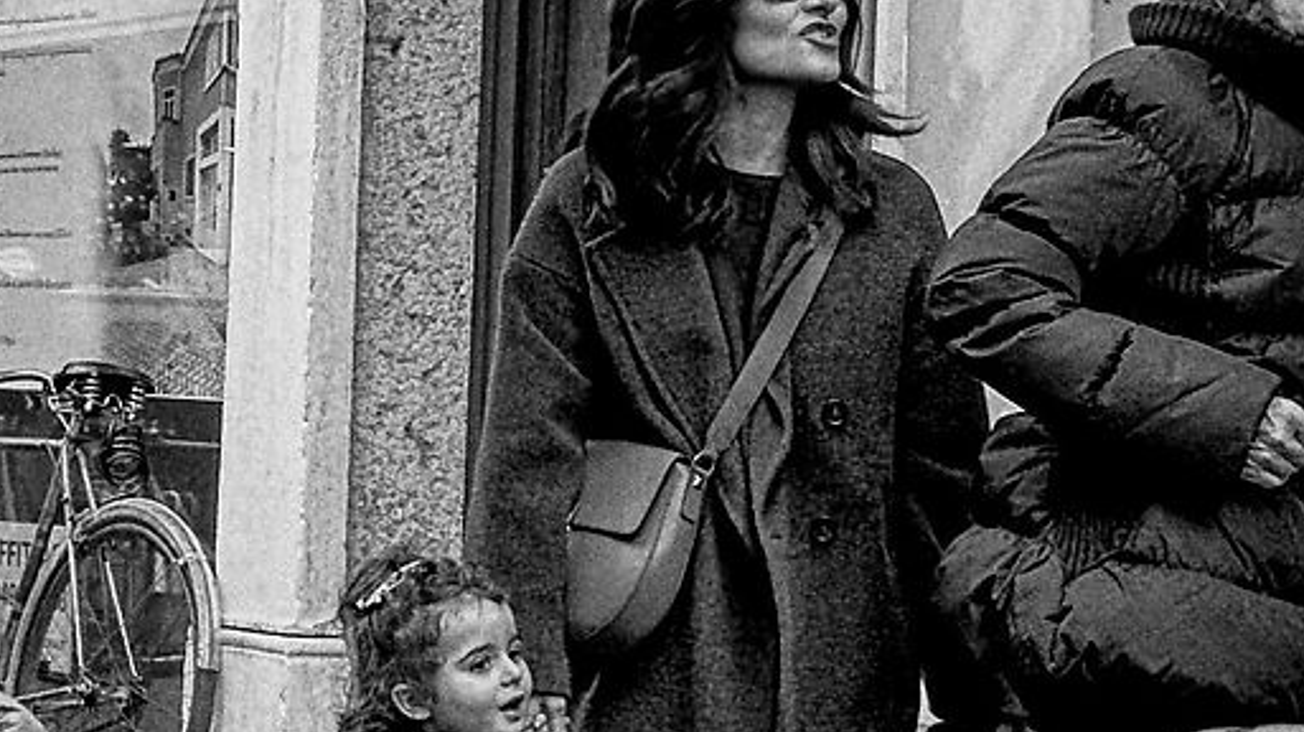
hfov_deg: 13.6
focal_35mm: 148
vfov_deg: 8.2
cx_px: -709
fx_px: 5115
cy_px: 269
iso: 320
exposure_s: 1/60
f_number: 8
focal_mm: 14
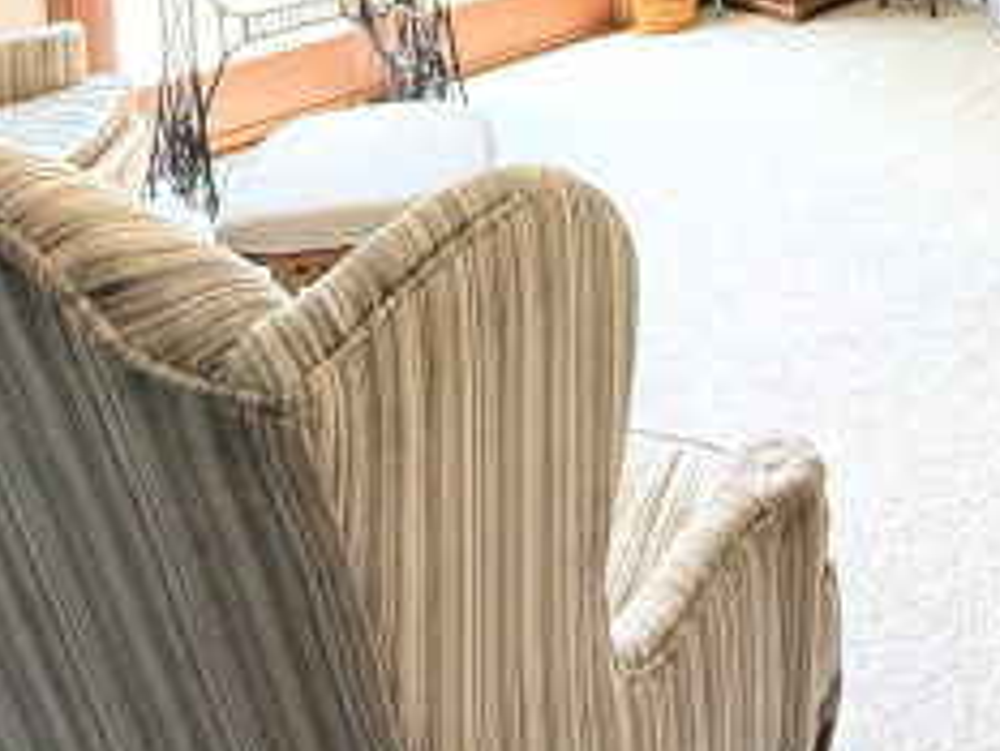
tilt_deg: -4.1
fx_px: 1156
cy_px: -249
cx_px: 805
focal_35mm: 40
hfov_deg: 44.4
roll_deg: +0.4
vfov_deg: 28.7
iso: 320
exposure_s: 1/67
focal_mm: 2.22
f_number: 2.2
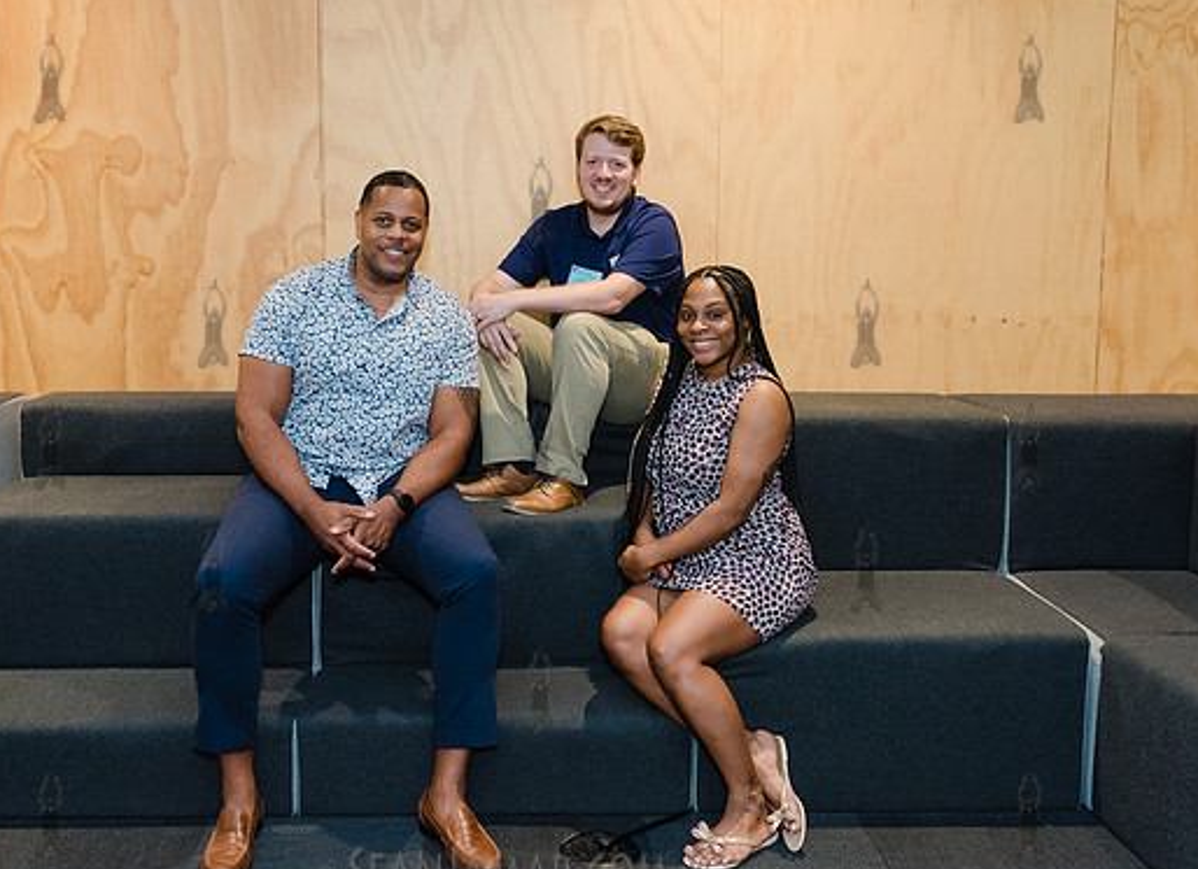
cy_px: 378
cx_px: 526
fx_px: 1129
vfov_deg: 42.0
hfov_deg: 55.7
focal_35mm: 33
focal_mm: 24
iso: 2500
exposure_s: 1/250
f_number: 4.5
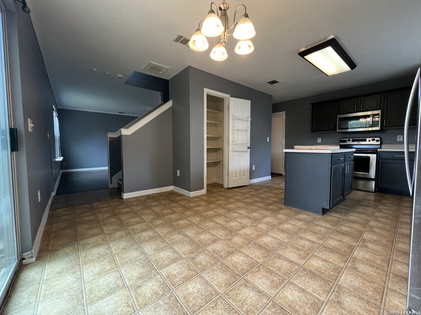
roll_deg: +0.7
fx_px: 158
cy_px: 158
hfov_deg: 106.2
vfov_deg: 89.9
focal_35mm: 13
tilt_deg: -4.3
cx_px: 210
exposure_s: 1/120
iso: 250
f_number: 1.8
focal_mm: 1.57
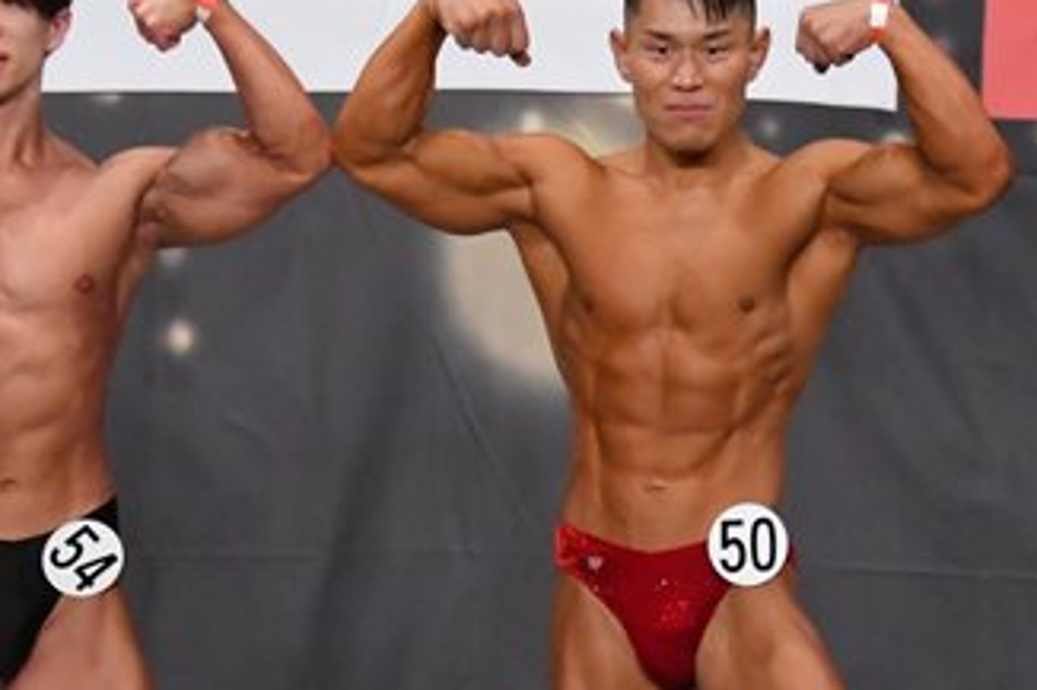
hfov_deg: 4.6
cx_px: 409
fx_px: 12811
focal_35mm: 445
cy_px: 585
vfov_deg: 3.1
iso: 6400
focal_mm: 125
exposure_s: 1/400
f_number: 5.6
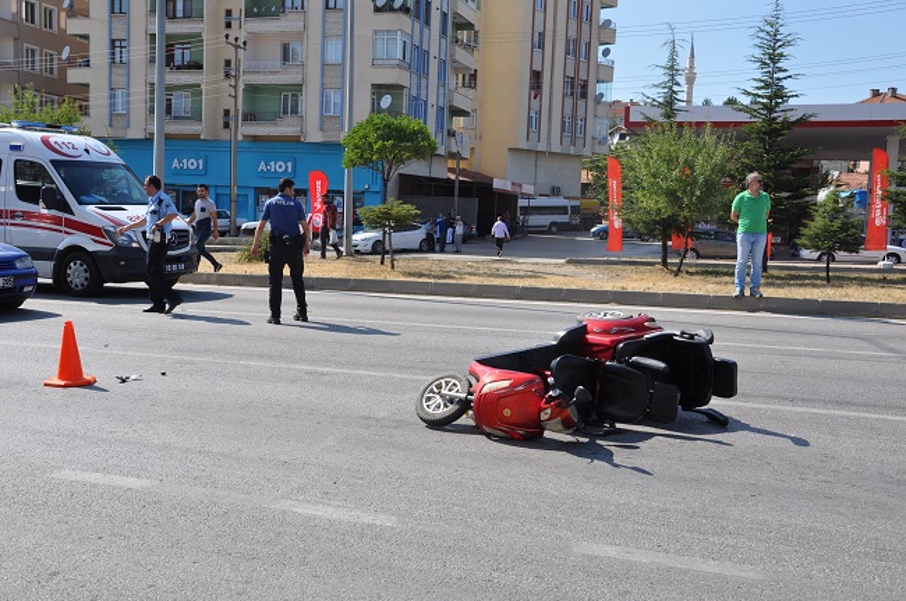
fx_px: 942
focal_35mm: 38
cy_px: 300
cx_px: 453
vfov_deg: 35.4
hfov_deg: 51.4
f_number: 9
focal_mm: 25
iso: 200
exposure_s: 1/320
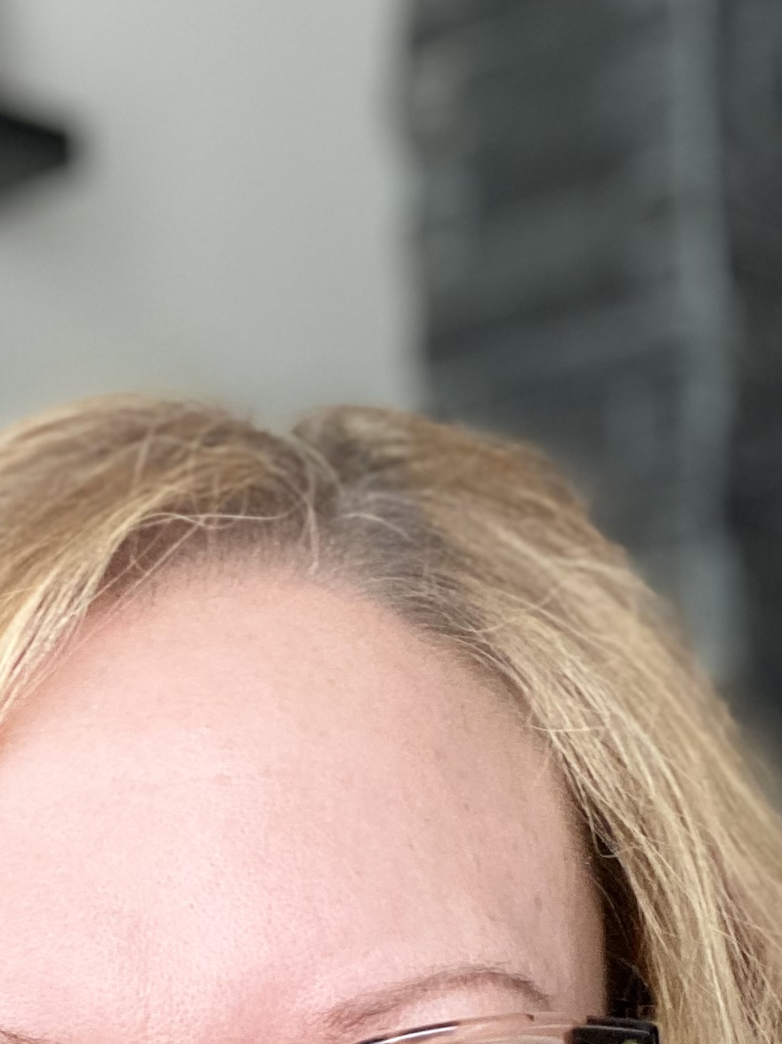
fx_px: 2381
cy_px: 1328
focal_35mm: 79
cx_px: 421
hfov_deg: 18.6
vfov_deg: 22.3
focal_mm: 2.71
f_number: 2.2
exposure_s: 1/122
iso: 80
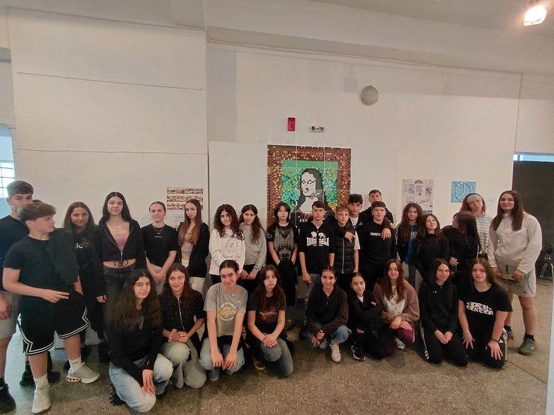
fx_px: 256
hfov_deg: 94.5
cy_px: 208
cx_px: 277
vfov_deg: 78.1
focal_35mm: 16
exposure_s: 1/33.3
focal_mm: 1.64
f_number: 2.2
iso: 200
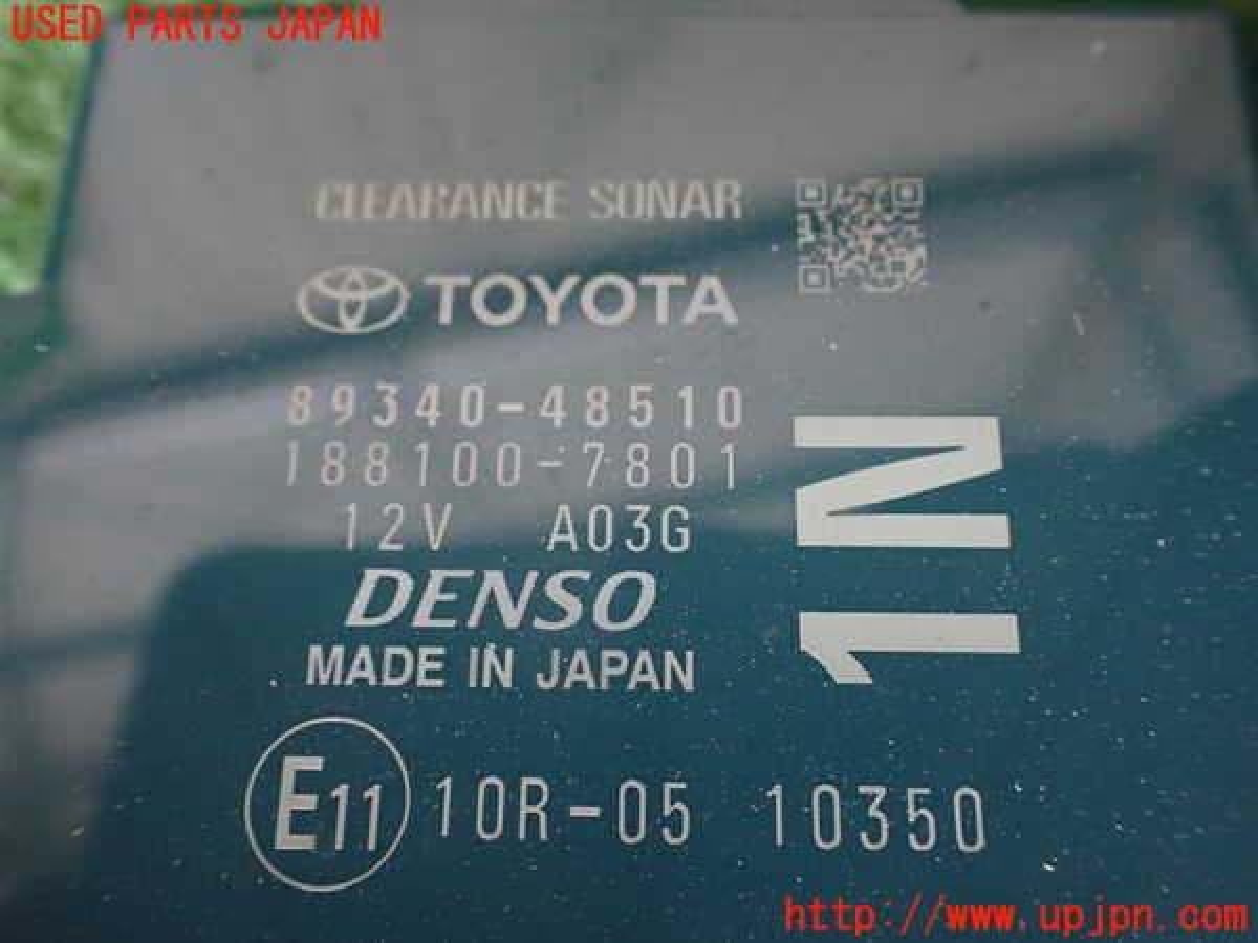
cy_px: 472
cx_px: 629
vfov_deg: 46.8
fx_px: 1090
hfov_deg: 60.0
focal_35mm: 30
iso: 400
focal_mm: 5.4
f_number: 2.3
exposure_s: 1/125
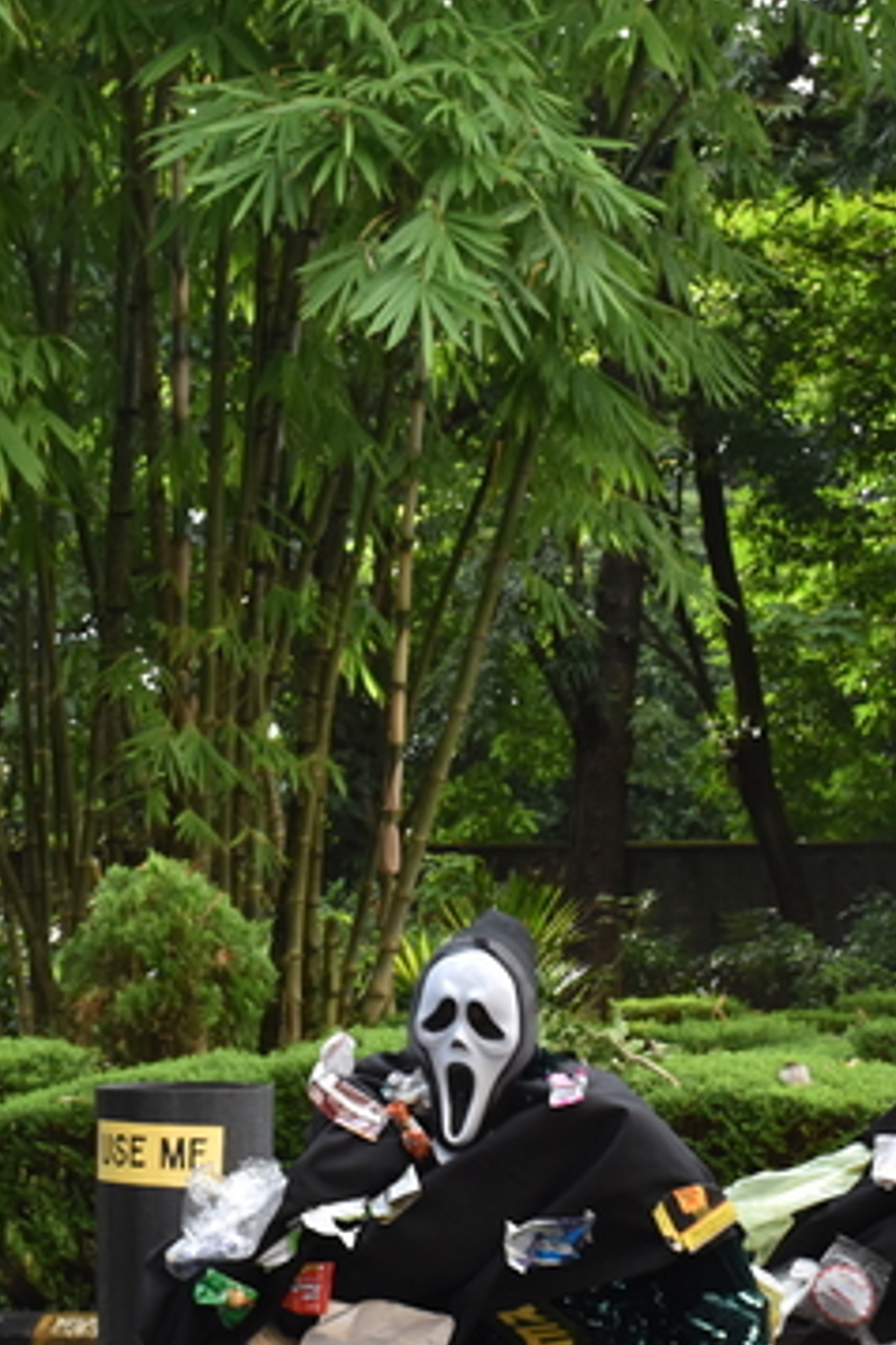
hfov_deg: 11.5
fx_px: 4442
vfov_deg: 17.2
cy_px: 787
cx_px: 616
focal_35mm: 119
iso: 400
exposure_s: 1/160
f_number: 5.6
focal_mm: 30
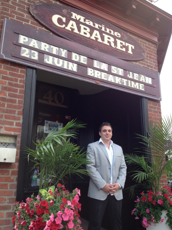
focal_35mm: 35
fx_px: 232
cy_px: 115
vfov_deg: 52.6
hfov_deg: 40.7
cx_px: 86
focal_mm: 4.28
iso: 64
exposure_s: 1/144
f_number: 2.4
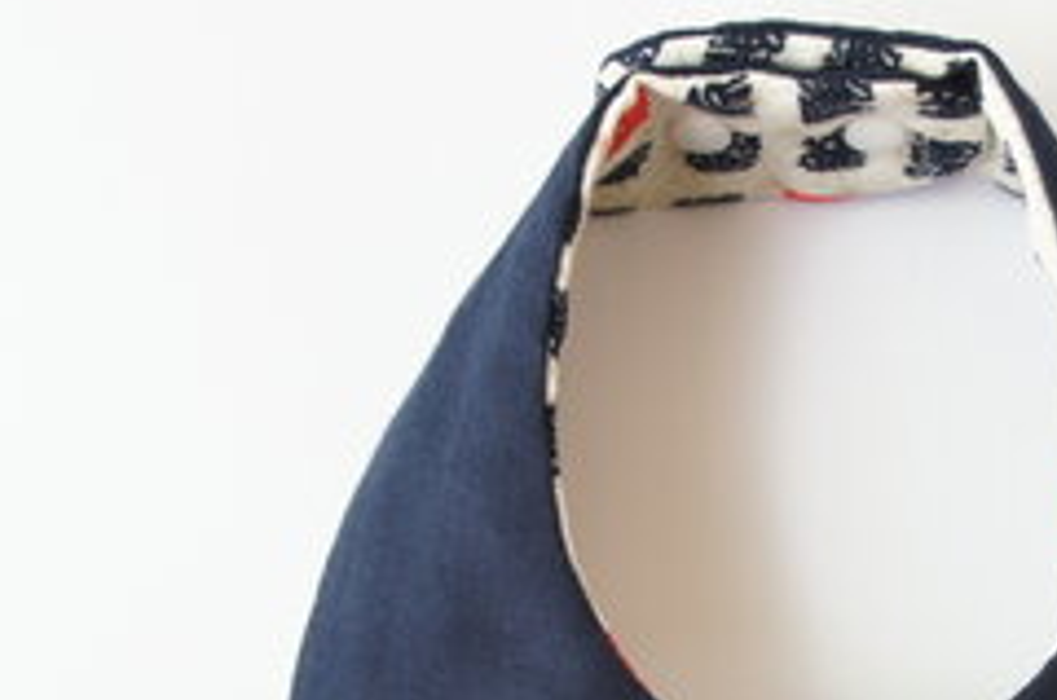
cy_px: 795
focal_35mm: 80
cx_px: 832
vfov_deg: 16.4
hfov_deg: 25.0
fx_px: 2344
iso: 200
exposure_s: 1/4
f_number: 4
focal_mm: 20
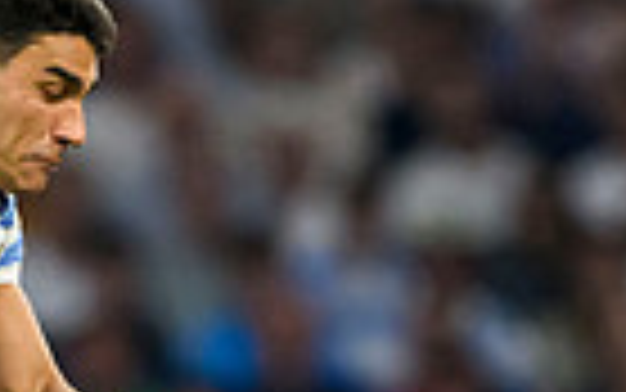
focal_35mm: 2898
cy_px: 993
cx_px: -189
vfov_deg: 0.5
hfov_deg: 0.7
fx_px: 49461
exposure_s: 1/2000
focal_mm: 400
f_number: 3.2
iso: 3200
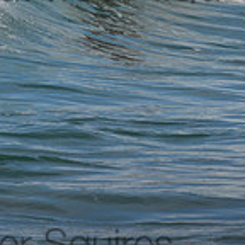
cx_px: 86
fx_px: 15046
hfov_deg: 0.9
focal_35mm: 1879
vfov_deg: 0.9
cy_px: -126
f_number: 5.6
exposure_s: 1/2000
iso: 220
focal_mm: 400
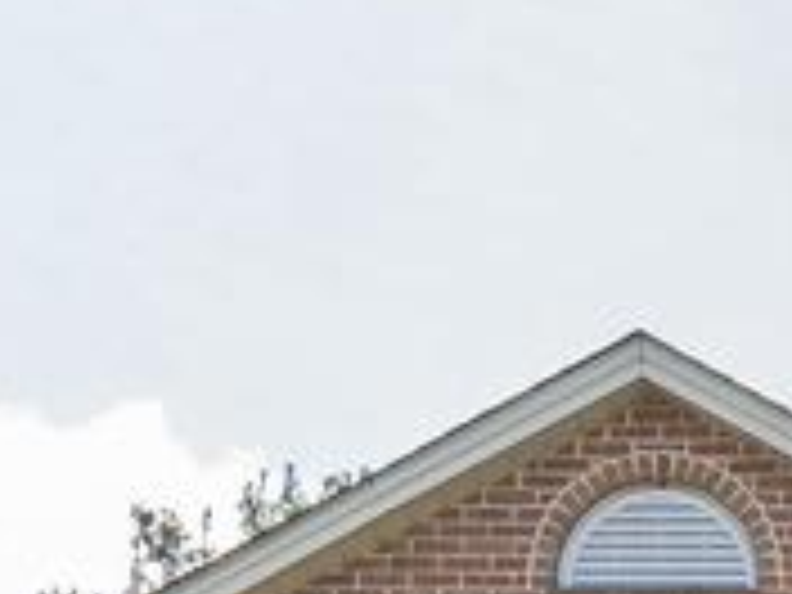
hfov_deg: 11.2
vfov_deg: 8.4
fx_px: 3706
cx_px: 1530
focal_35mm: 162
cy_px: 1406
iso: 100
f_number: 11
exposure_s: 1/40
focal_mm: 29
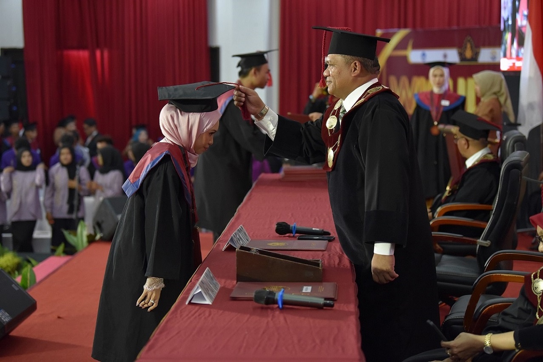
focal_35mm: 70
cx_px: 272
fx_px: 1056
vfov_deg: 19.5
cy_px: 181
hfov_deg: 28.8
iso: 3200
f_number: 2.8
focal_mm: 70
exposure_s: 1/200
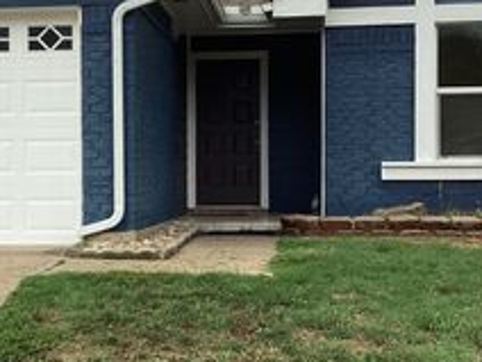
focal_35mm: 73
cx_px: 132
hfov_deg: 26.4
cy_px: 165
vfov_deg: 20.2
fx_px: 1016
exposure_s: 1/174
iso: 25
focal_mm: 3.3
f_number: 2.4
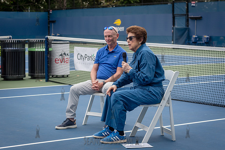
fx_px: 553
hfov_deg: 23.0
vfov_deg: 15.5
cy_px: 75
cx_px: 112
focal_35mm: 88
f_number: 4.5
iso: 200
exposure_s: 1/250
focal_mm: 80
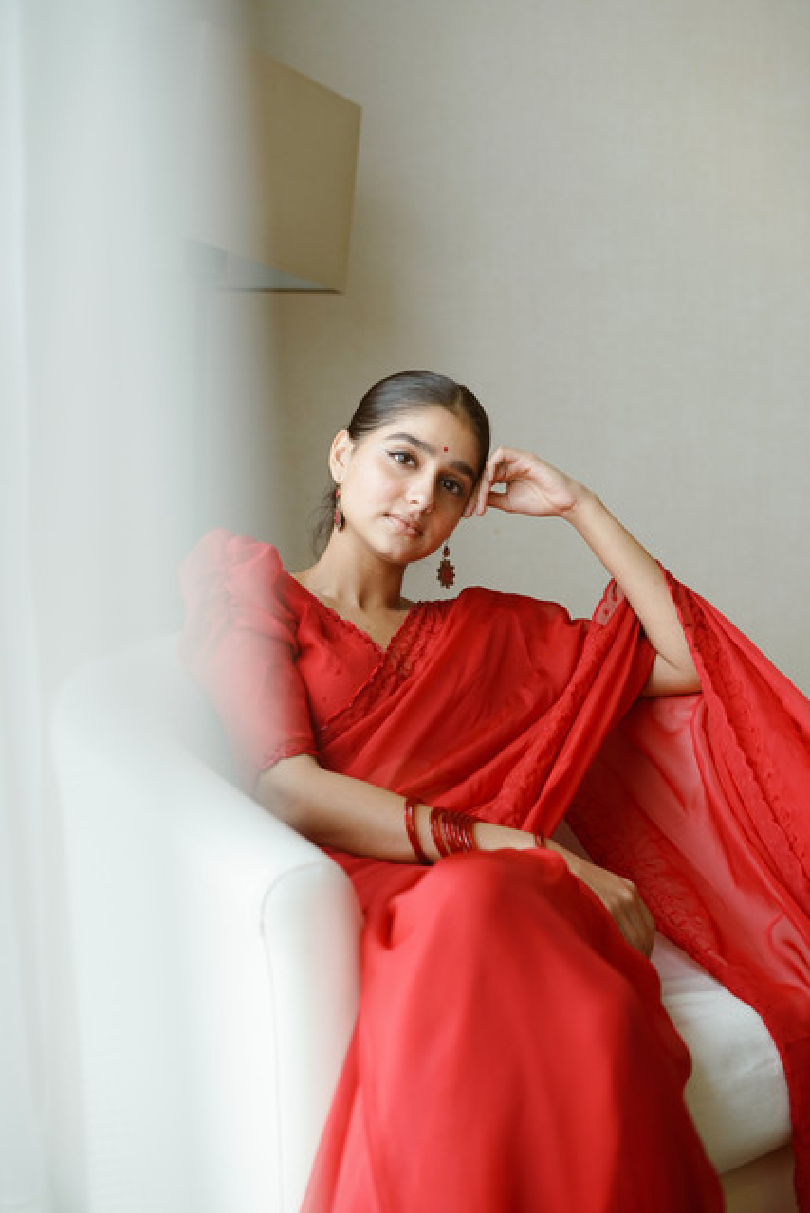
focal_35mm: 50
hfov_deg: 27.0
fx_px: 1686
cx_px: 405
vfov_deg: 39.6
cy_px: 606
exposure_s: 1/250
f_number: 2.8
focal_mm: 50
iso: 640
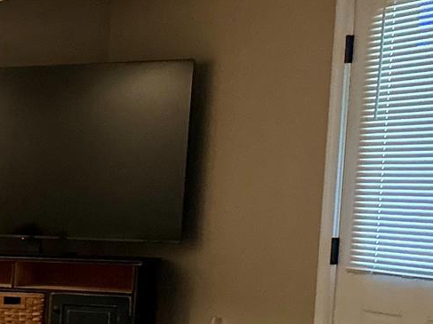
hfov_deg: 15.5
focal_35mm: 101
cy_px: 339
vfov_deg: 14.4
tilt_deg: -6.9
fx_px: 1263
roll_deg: -0.7
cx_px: -437
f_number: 1.78
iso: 500
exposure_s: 1/60
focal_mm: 6.86
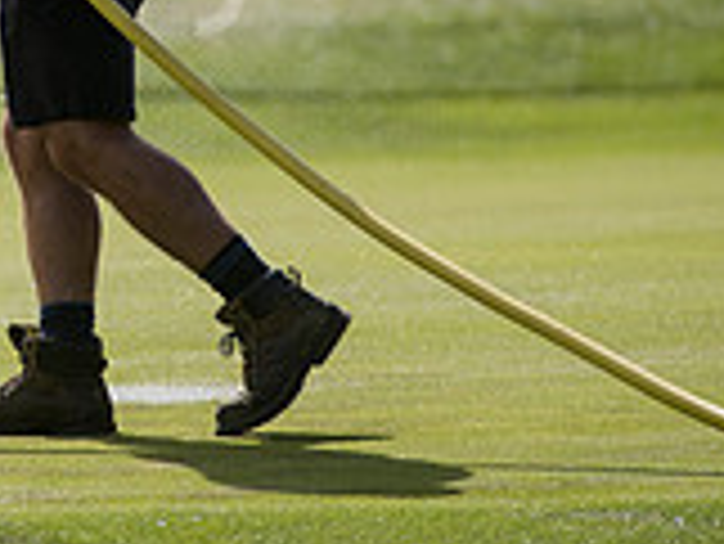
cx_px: -288
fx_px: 21768
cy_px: -290
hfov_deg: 1.9
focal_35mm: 1040
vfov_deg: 1.4
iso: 500
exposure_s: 1/2500
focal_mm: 300
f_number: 5.6
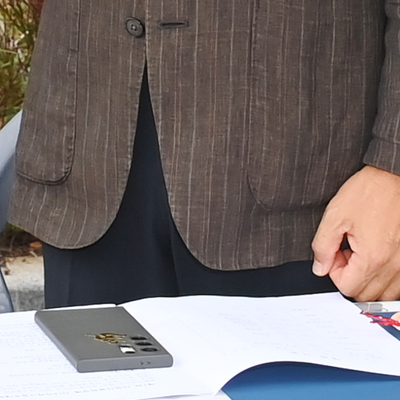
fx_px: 3138
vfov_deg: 7.1
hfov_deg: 7.3
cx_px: 95
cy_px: -273
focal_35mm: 240
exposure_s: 1/200
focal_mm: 30
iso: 400
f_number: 6.3
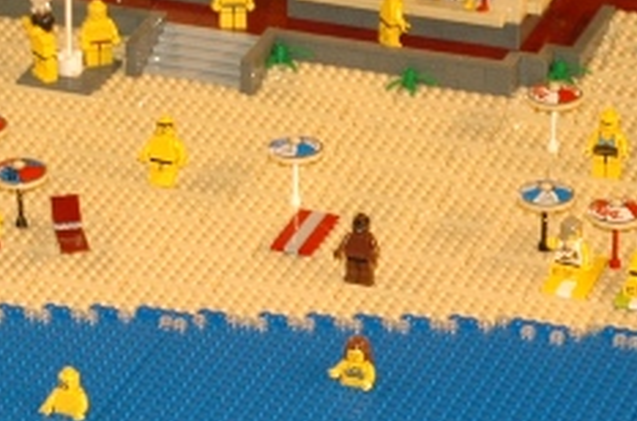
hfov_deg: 9.1
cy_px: 422
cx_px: 101
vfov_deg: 6.0
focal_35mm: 227
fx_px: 4006
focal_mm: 44
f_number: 4.5
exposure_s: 1/60
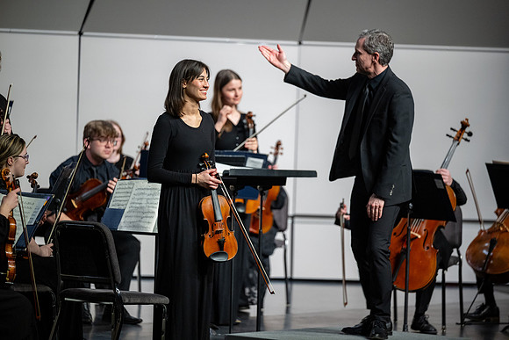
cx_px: 254
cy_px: 170
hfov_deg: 10.3
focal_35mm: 200
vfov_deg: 6.9
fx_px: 2828
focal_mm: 200
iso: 1600
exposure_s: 1/400
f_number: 2.8
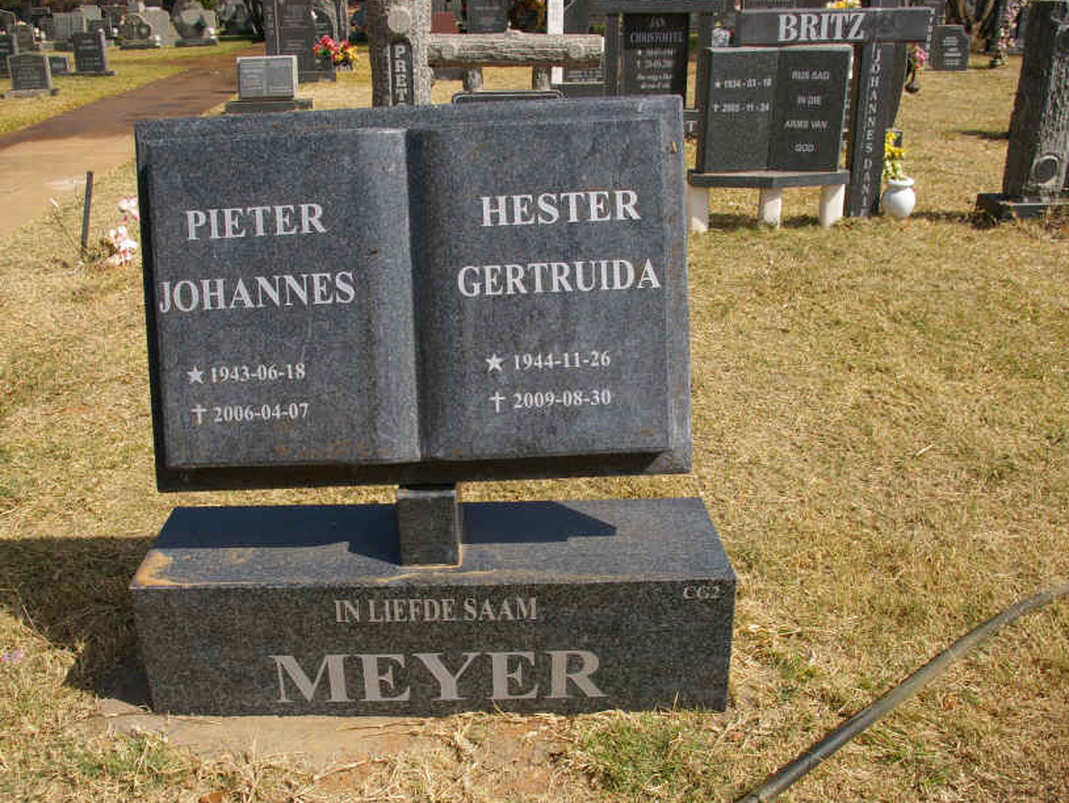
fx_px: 1019
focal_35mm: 33
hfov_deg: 55.3
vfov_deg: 43.0
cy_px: 402
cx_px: 486
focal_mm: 20
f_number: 8
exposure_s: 1/350
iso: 200
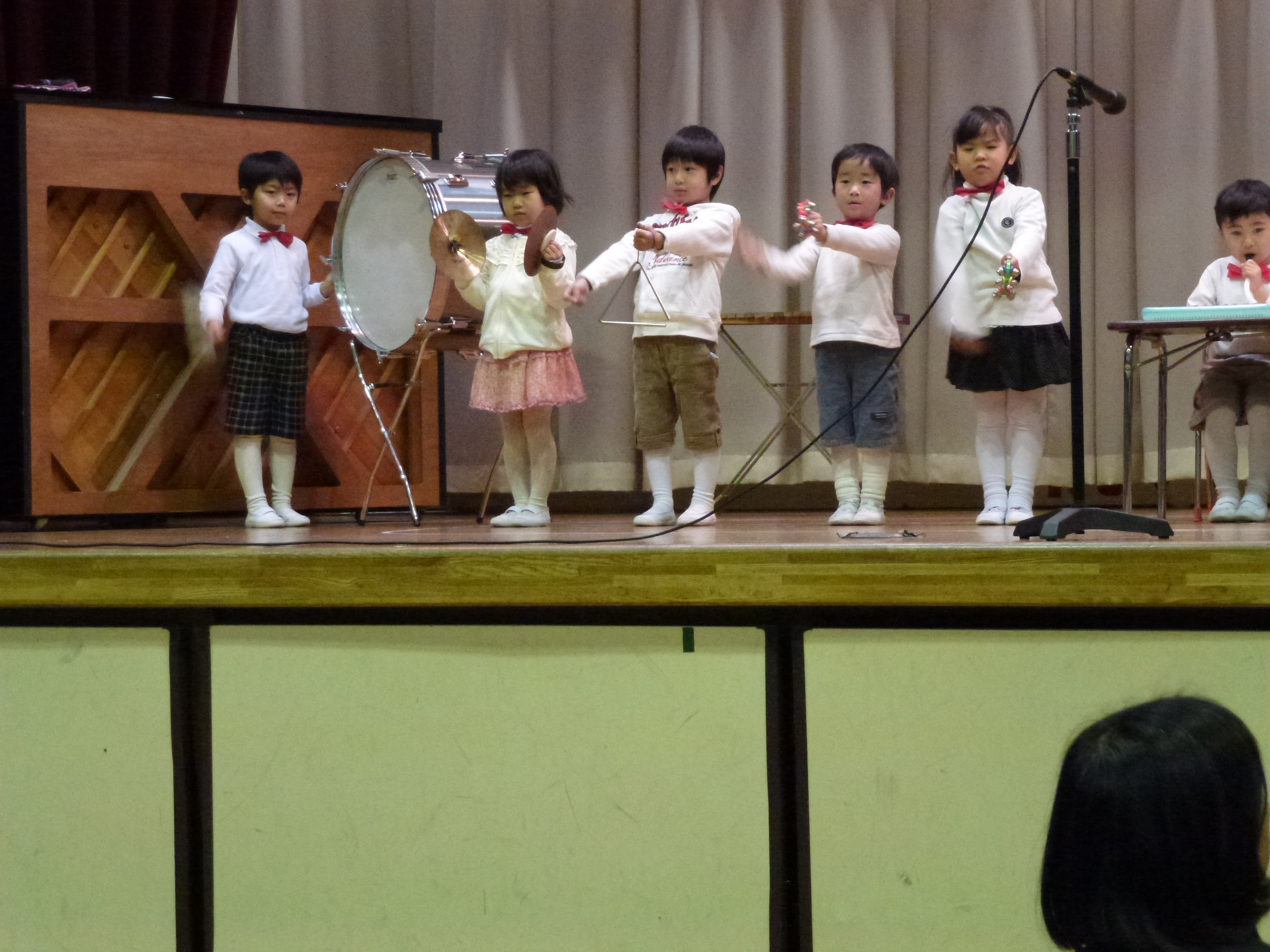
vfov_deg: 18.0
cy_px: 476
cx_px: 635
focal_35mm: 82
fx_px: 3008
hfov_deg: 23.8
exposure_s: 1/20
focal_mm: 14.8
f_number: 4.8
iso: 800
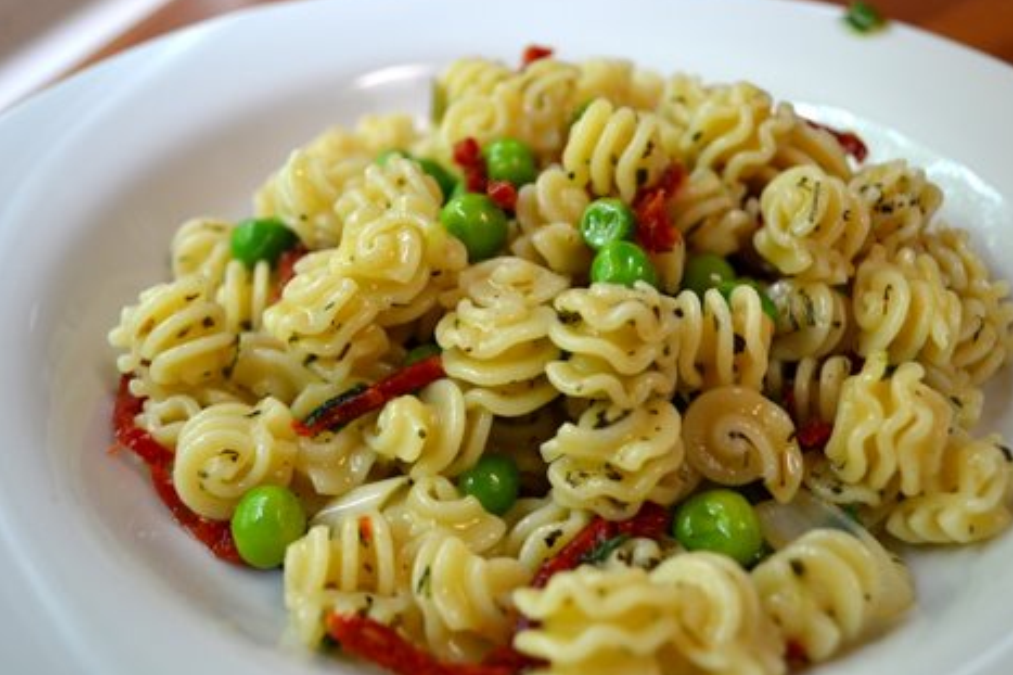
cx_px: 516
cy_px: 332
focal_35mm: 37
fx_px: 1041
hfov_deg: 51.9
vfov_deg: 35.9
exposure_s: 1/60
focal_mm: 24
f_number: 4
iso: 720
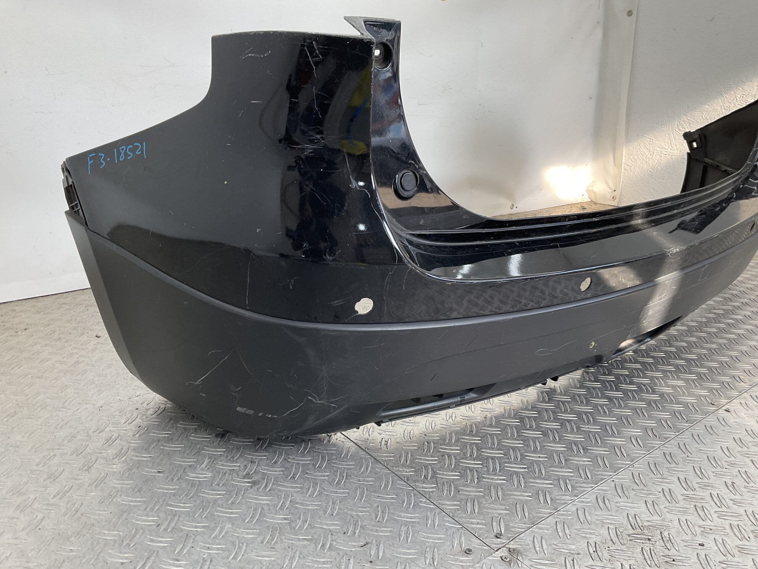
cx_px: 379
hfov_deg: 61.7
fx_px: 635
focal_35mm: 29
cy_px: 284
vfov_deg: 48.2
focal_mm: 3
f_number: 1.8
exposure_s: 1/100
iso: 16
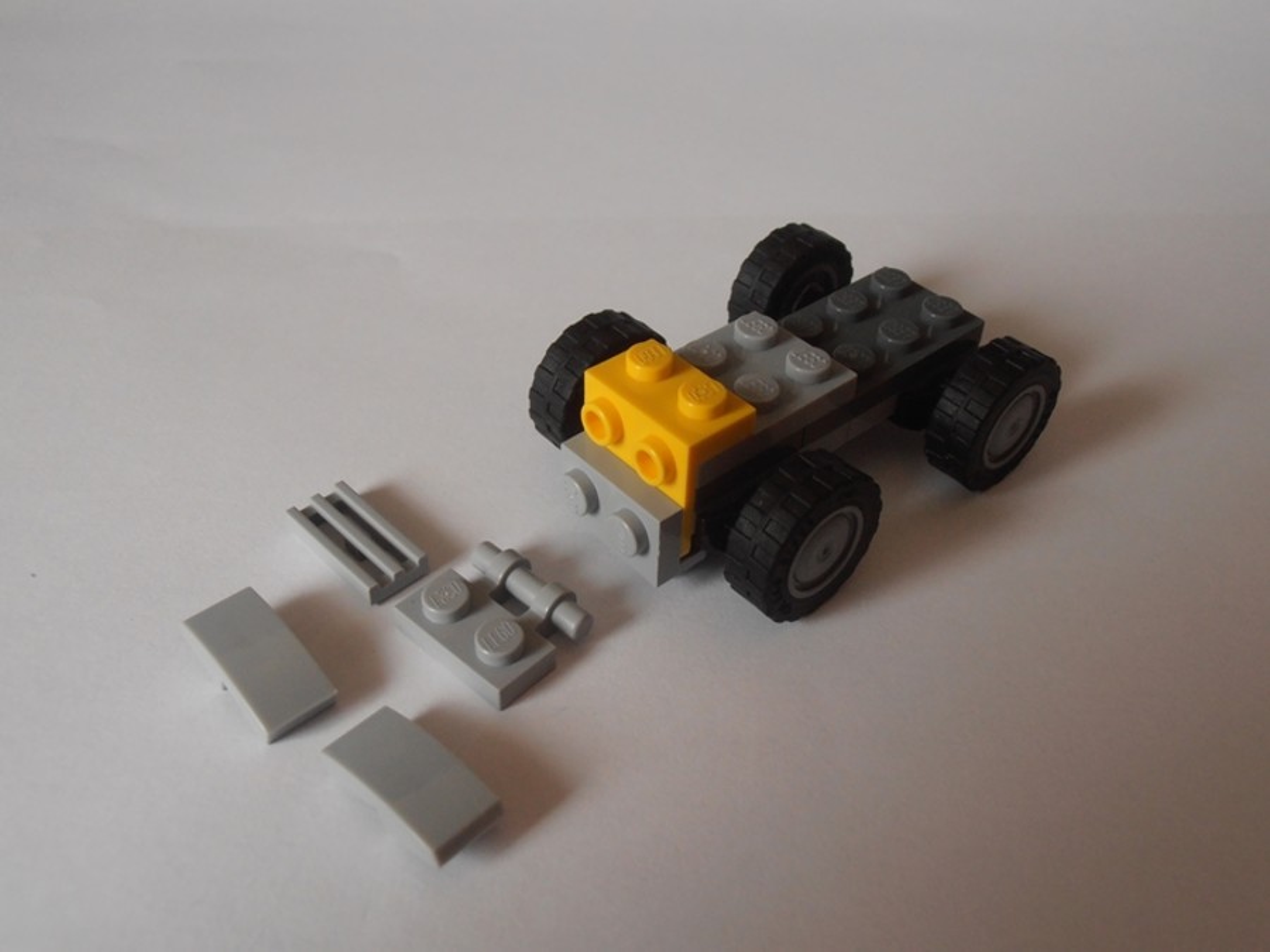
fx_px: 1357
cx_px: 635
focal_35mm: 37
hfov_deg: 50.1
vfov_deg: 38.7
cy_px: 476
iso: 125
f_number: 3.9
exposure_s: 1/30
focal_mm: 6.61
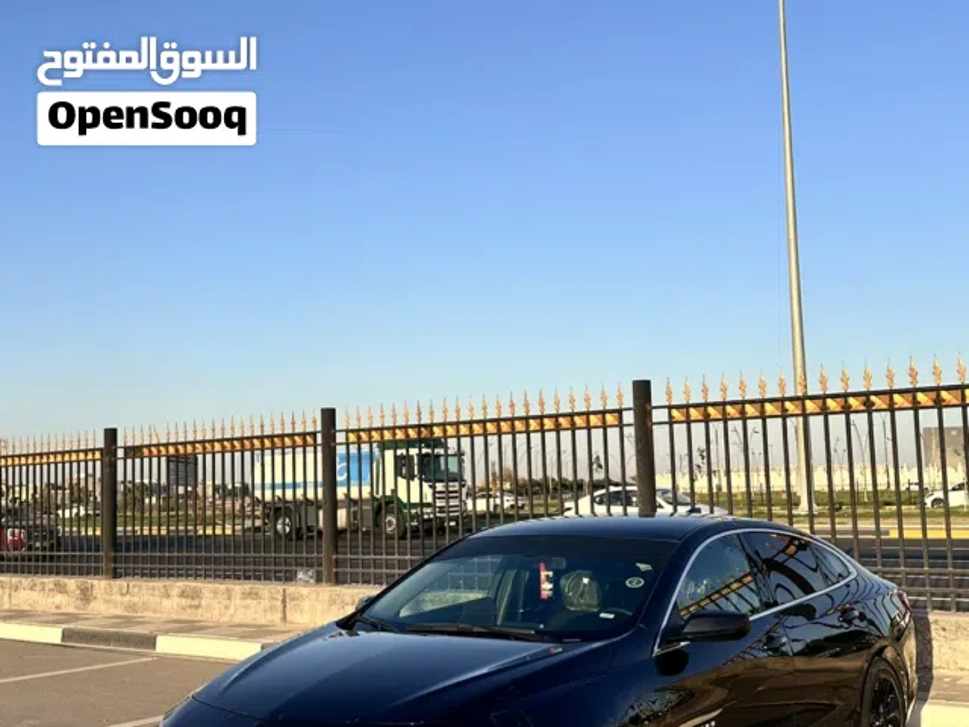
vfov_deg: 56.8
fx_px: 672
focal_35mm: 24
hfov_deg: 71.6
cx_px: 484
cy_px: 364
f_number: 1.78
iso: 80
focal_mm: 6.86
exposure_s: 1/3155
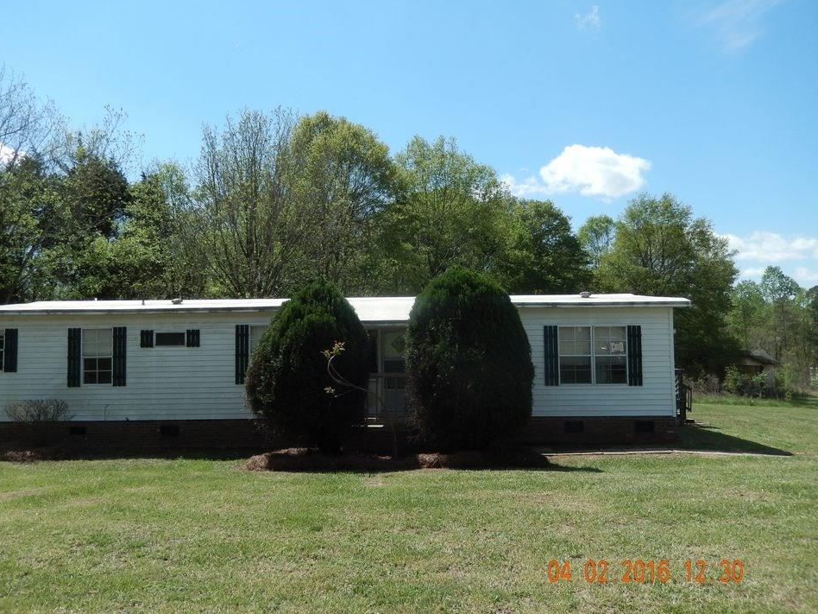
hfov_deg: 65.2
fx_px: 638
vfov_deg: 51.4
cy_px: 309
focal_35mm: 27
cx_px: 378
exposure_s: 1/1250
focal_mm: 4.5
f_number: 3.4
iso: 125
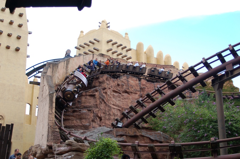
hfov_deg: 46.4
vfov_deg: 31.8
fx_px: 280
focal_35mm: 42
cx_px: 120
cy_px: 80
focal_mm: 28
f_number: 3.5
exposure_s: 1/640
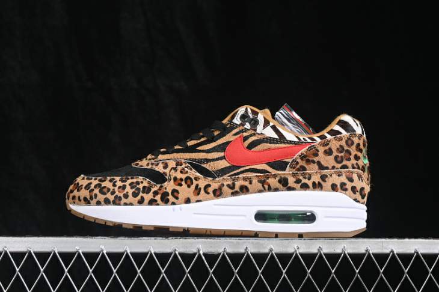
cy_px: 146
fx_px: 914
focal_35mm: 75
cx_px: 220
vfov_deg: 18.2
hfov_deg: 27.0
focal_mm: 50
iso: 160
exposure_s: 1/60
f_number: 6.3
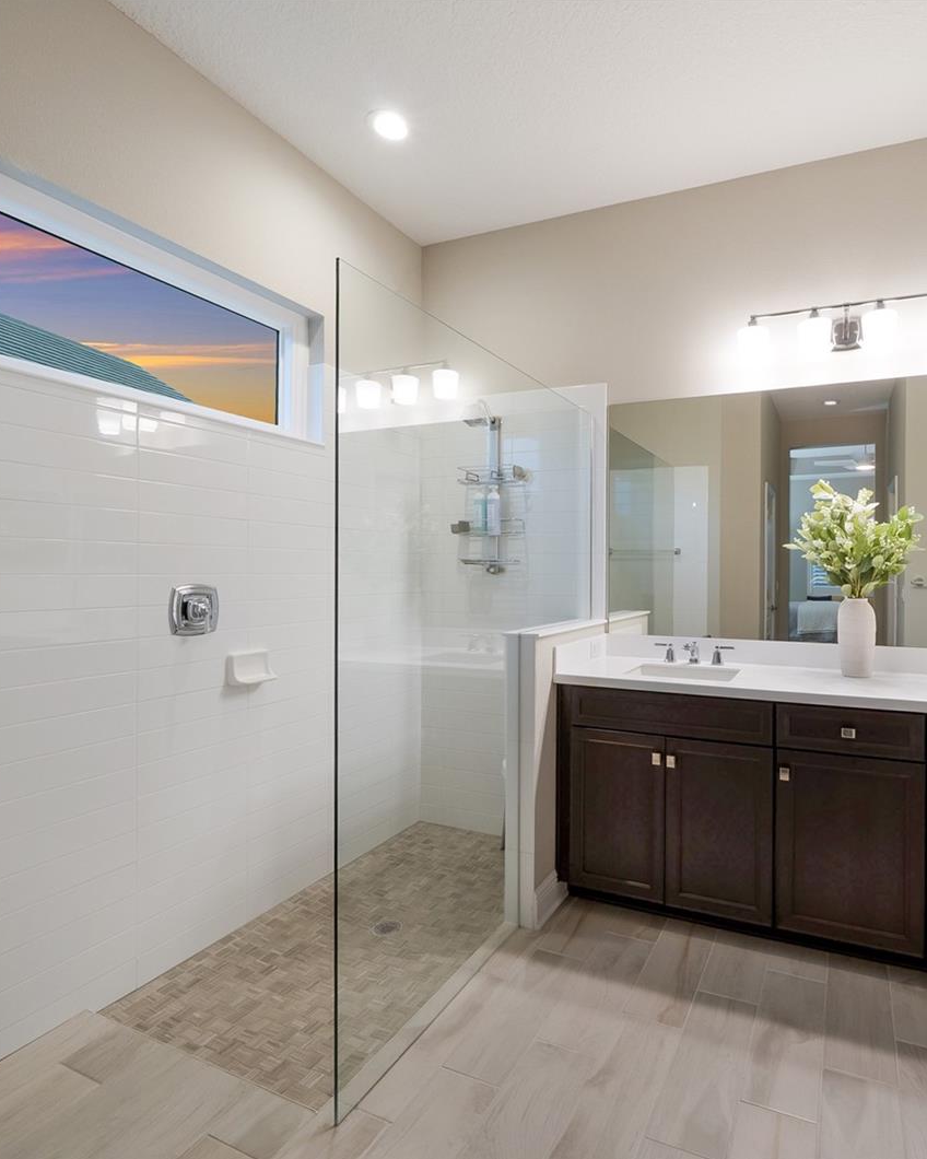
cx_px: 596
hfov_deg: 75.2
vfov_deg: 89.6
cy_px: 578
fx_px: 583
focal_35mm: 17
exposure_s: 1/2.5
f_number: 11
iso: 400
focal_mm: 12
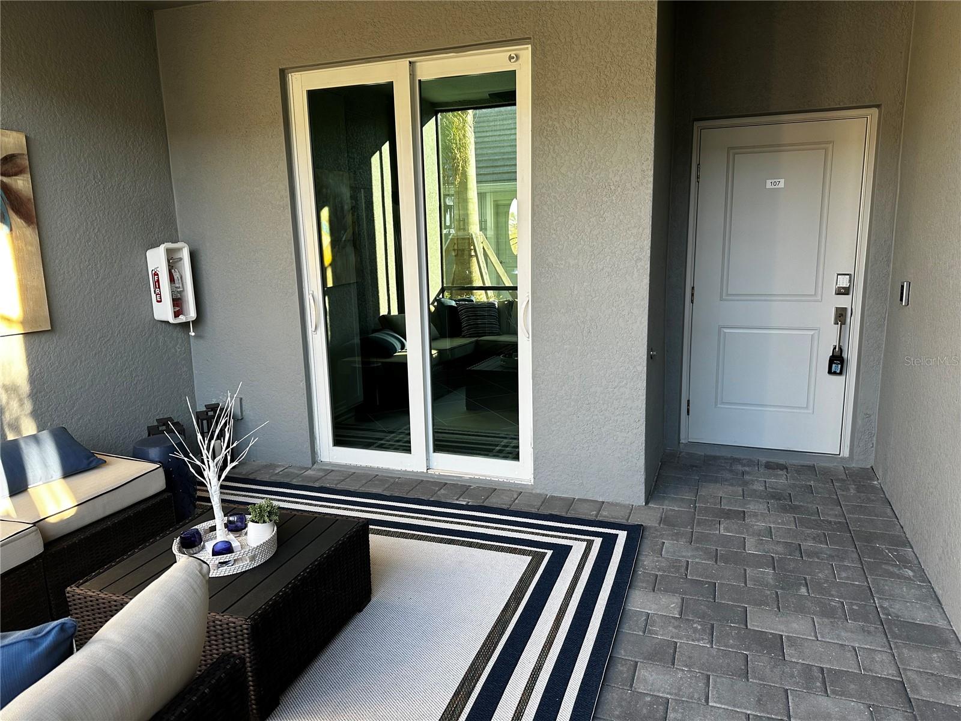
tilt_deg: -10.1
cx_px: 480
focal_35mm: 24
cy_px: 360
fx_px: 666
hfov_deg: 71.6
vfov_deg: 56.8
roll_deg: +1.0
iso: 125
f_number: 1.78
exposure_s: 1/121
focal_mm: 6.86
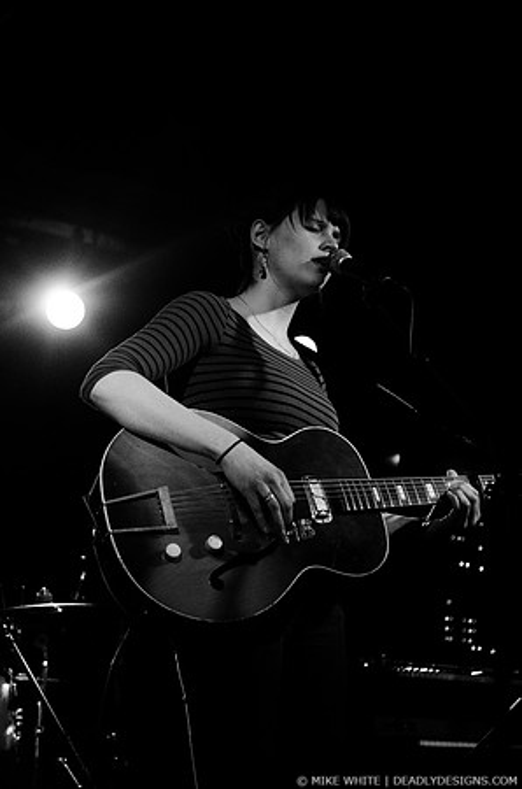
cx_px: 261
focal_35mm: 66
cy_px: 394
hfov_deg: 20.5
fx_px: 1442
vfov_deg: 30.6
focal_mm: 44
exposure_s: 1/60
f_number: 2.8
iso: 2000
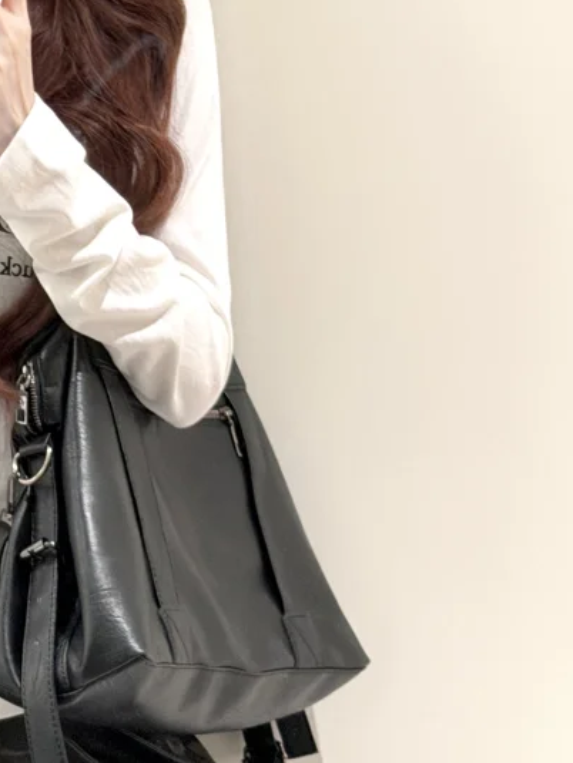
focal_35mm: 129
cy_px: 228
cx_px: -88
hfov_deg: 11.3
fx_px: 2847
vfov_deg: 15.2
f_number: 1.78
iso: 250
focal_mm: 6.76
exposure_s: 1/45
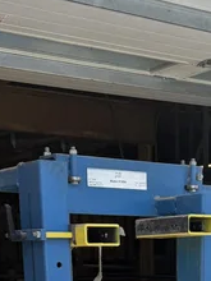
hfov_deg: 17.8
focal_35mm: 82
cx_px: 177
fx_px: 666
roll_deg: -0.4
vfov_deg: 20.5
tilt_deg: -14.8
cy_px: 418
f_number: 1.78
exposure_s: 1/2445
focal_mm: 6.76
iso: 80
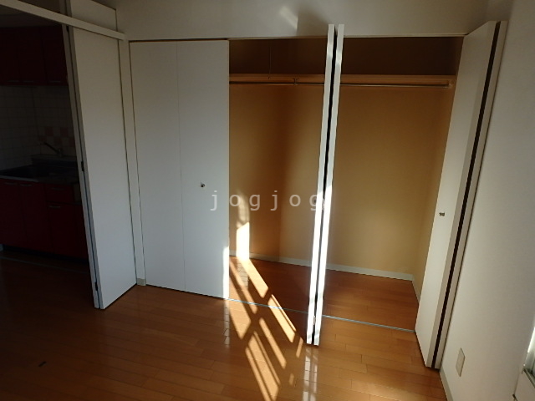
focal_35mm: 21
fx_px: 325
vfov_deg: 63.4
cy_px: 200
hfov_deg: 79.0
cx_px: 268
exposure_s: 1/160
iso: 125
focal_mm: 3.7
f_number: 3.5
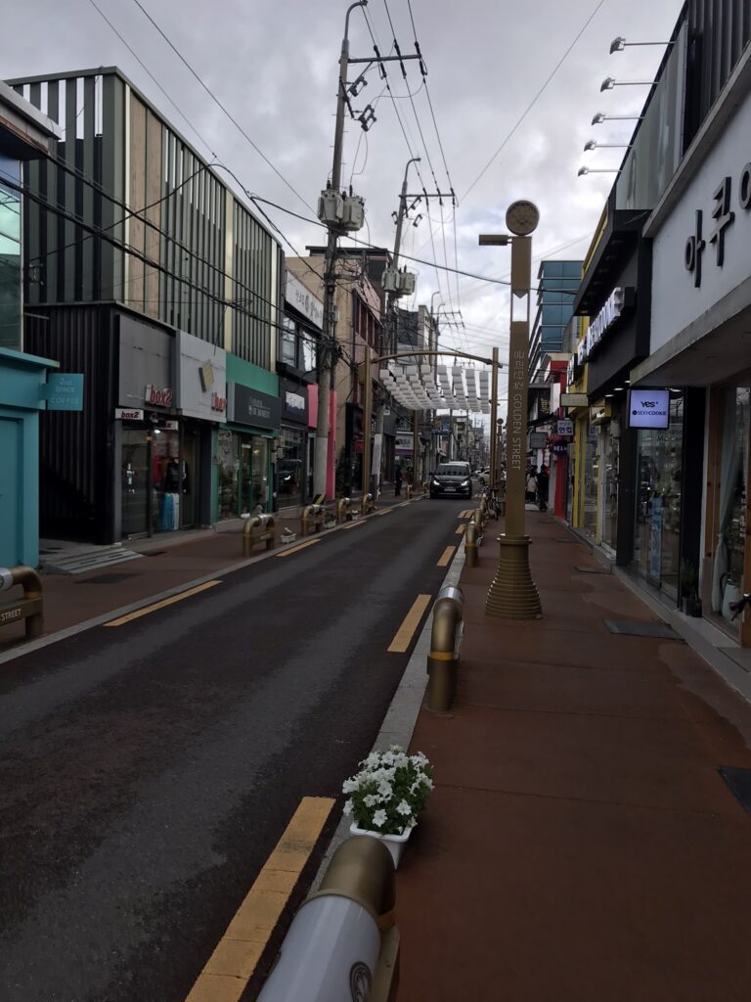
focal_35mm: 28
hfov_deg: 49.7
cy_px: 501
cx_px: 376
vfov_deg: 63.4
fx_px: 810
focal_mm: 3.99
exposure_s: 1/1198
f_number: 1.8
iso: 20
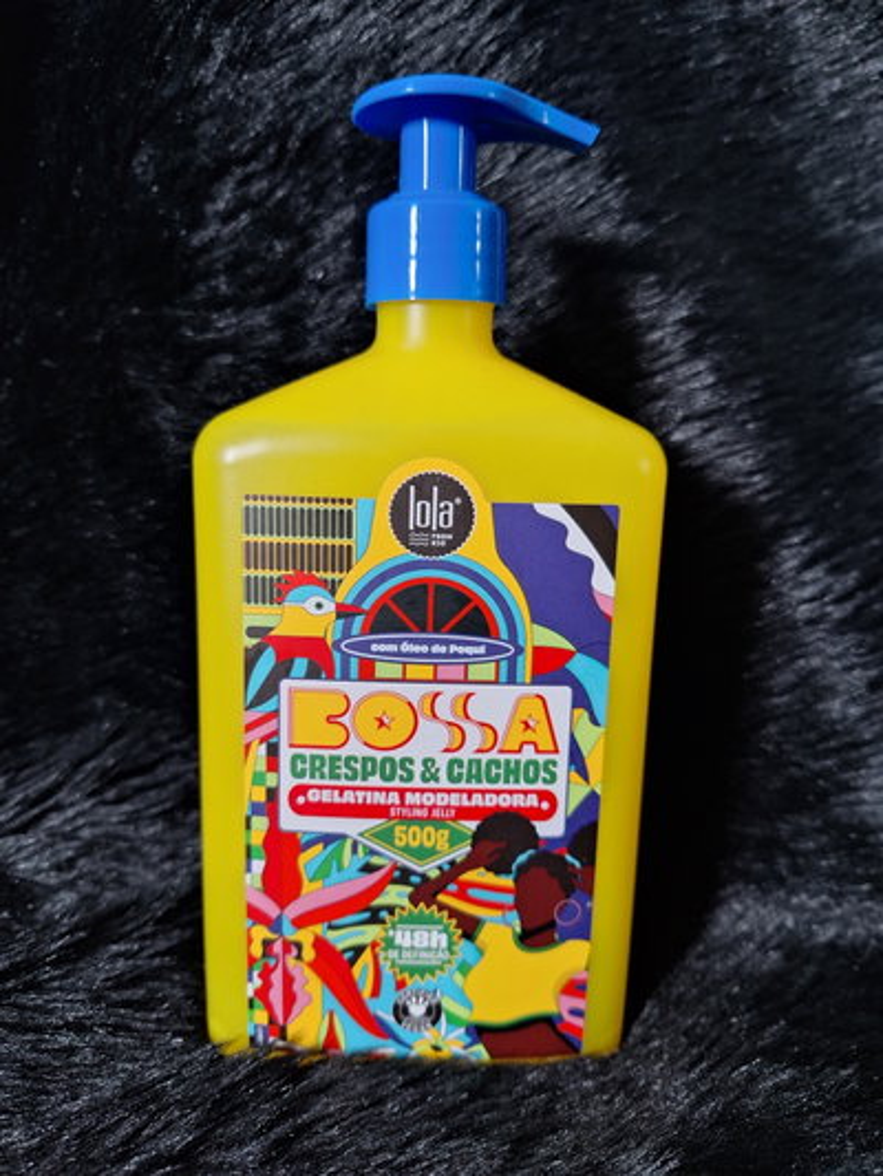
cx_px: 442
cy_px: 588
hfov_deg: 58.9
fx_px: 782
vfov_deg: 73.9
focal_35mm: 23
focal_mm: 5.54
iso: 200
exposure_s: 1/50
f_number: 1.8
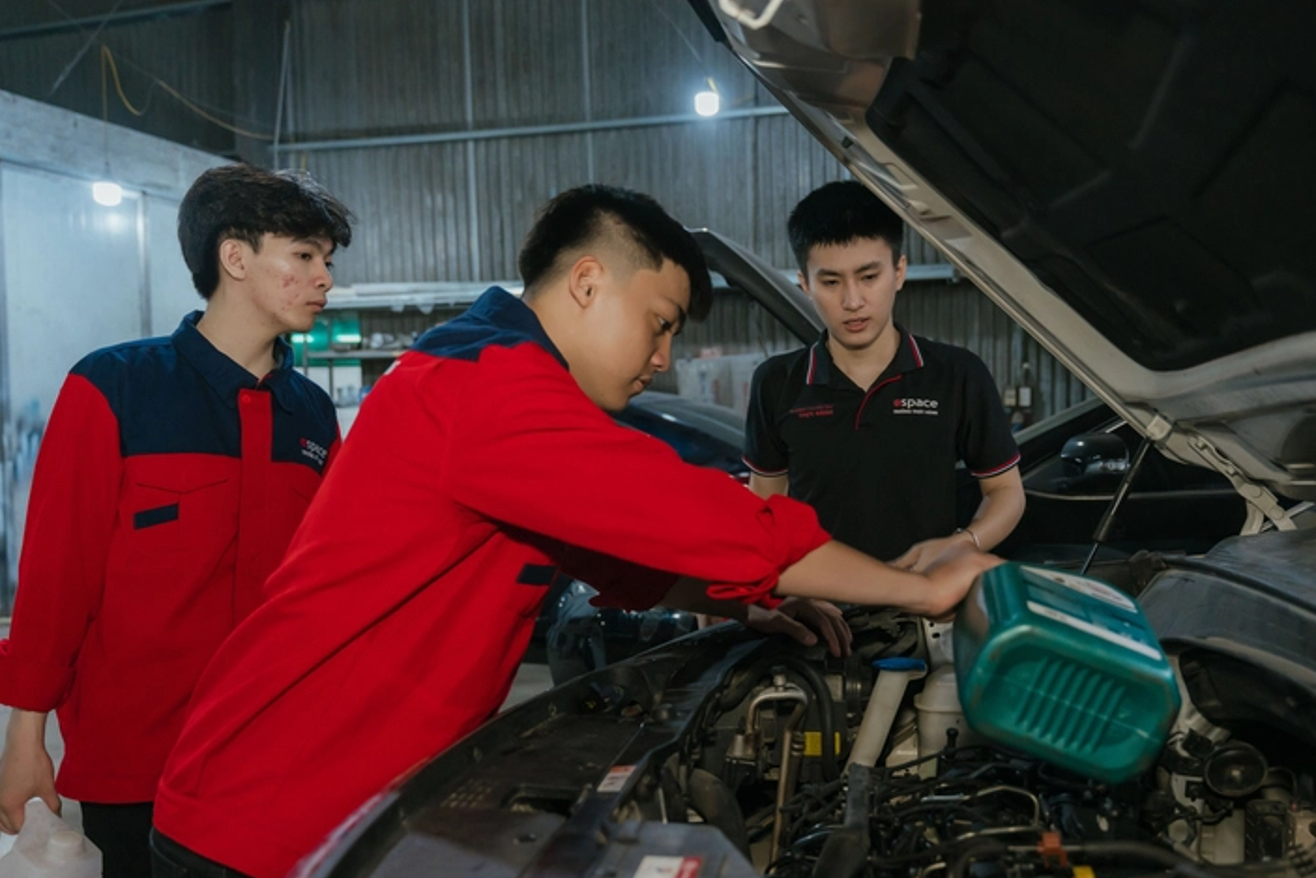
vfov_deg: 39.3
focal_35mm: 34
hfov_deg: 56.3
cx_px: 730
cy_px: 476
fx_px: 1227
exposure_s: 1/160
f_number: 2.8
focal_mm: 29.5
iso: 2000
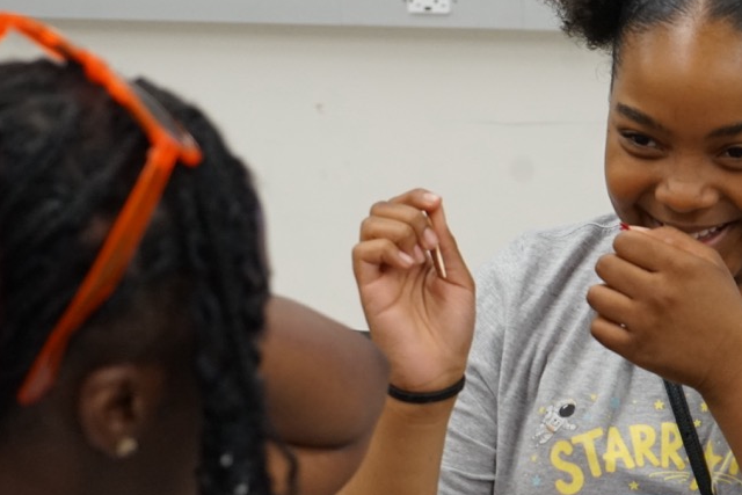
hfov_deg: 16.8
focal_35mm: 122
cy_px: 317
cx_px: 369
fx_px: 2515
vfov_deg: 11.2
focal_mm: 61
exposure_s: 1/160
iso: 2000
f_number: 5.6
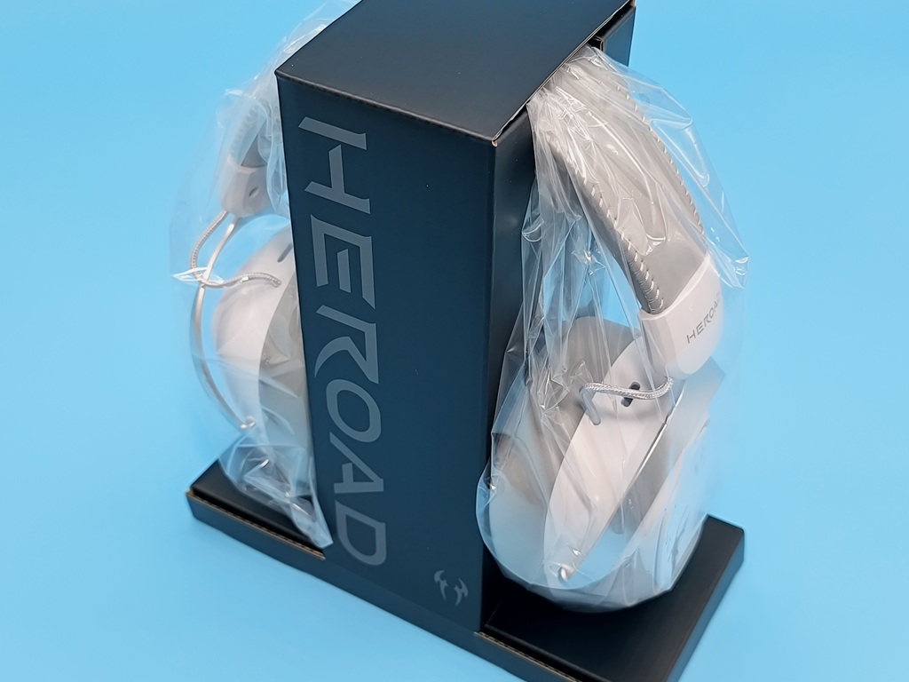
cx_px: 454
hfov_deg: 42.9
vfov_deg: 32.9
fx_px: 1155
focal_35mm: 44
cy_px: 341
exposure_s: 1/100
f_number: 1.65
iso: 500
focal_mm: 6.14
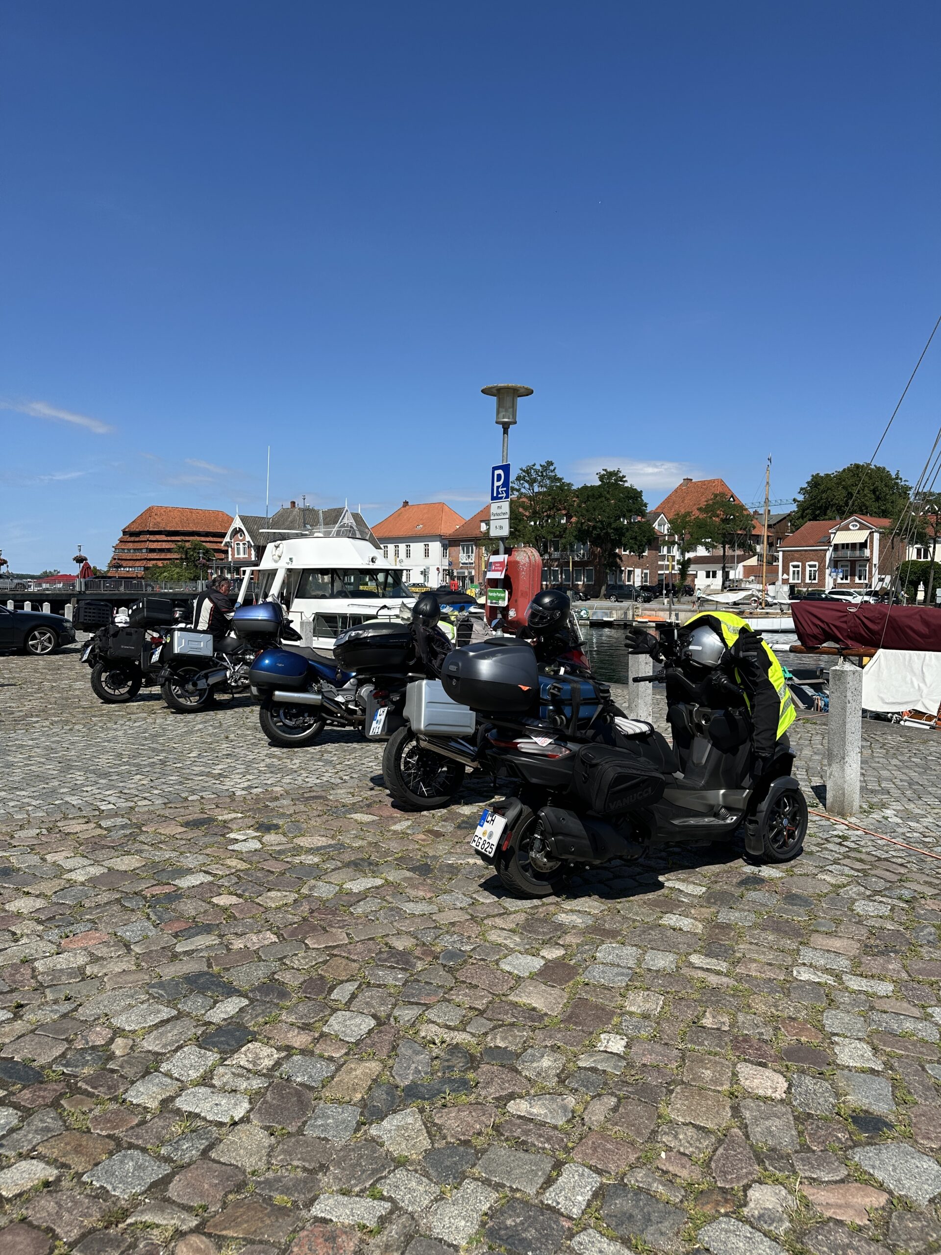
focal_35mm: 24
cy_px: 628
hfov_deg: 56.8
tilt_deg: -3.5
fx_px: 870
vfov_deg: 71.6
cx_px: 470
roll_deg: -1.2
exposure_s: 1/5525
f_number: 1.78
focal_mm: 6.86
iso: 80
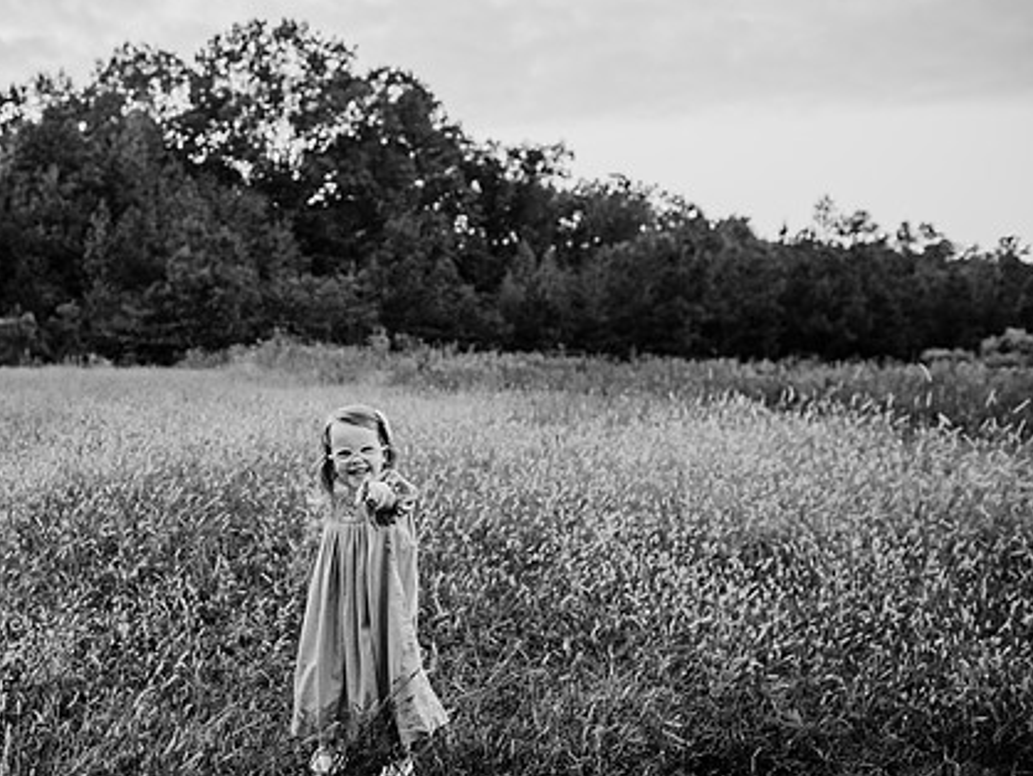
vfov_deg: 44.1
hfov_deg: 55.6
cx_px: 344
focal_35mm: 32
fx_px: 955
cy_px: 441
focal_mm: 24
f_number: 2.8
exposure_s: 1/500
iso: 500
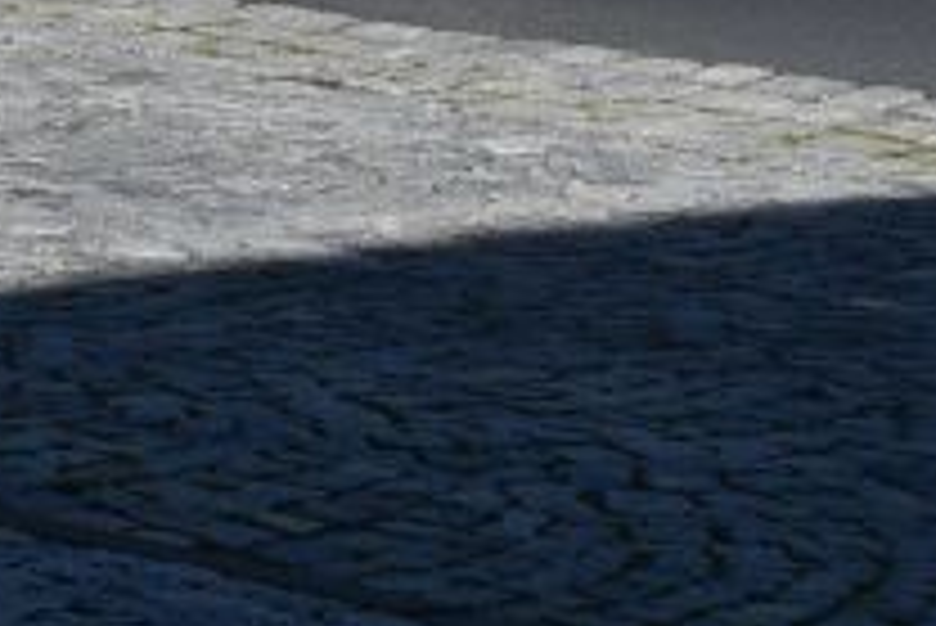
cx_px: -945
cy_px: -1581
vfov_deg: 4.0
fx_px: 8430
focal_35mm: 324
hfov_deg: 6.2
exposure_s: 1/2000
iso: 360
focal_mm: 30
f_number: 8
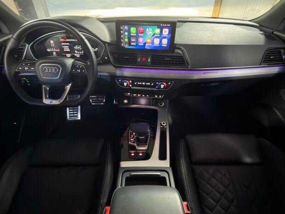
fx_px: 156
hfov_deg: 84.7
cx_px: 142
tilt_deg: -38.3
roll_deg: +2.6
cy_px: 107
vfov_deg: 68.7
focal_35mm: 19
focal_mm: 2.22
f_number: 2.2
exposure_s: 1/16
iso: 800
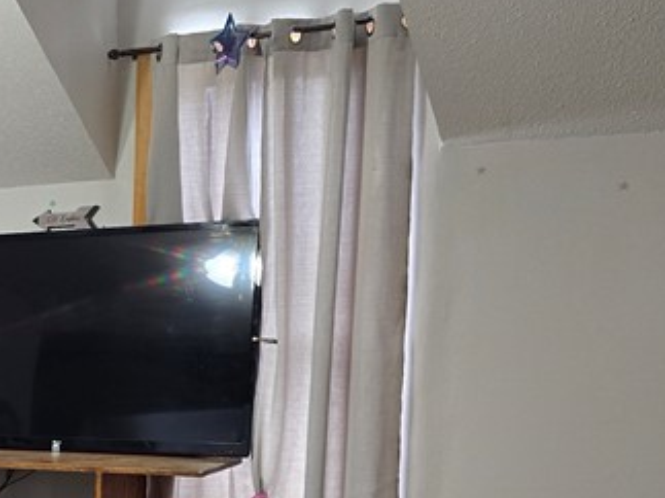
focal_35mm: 73
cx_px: -296
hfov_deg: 22.5
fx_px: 1402
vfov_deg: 19.6
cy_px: 500
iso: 500
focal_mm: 6.3
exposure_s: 1/60
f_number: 1.7
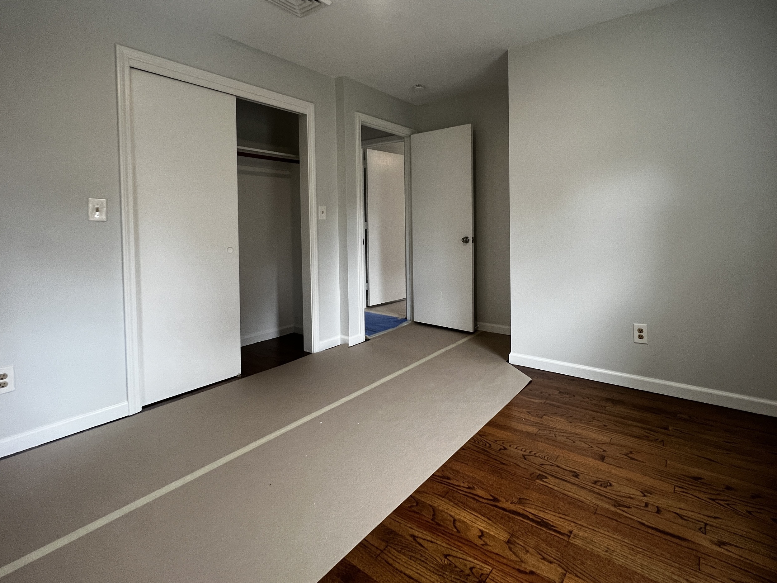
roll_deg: +0.3
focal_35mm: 16
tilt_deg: -2.0
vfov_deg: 77.2
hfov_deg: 93.9
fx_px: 359
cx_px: 444
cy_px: 233
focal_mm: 1.57
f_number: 1.8
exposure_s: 1/120
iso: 250
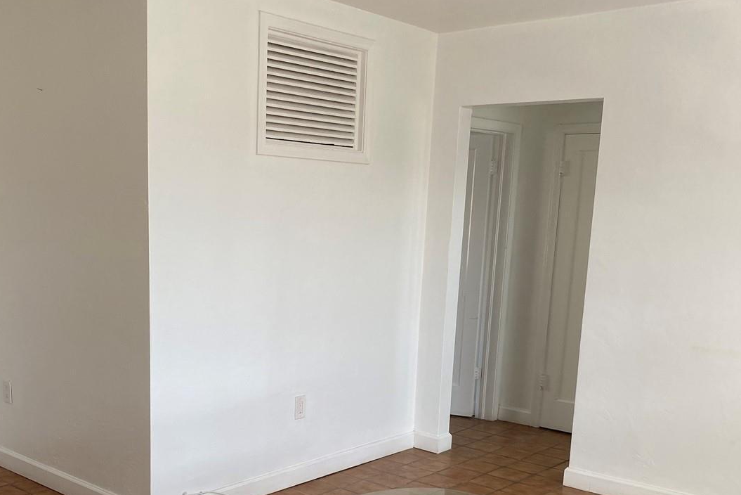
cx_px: 306
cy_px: 392
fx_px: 844
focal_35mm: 41
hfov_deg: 47.2
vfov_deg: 31.8
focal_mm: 4.25
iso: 80
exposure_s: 1/122
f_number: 1.8
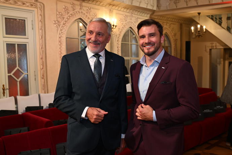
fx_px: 238
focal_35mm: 37
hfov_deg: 51.9
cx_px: 116
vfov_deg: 35.9
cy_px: 78
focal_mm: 37
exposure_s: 1/250
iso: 1600
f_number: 5
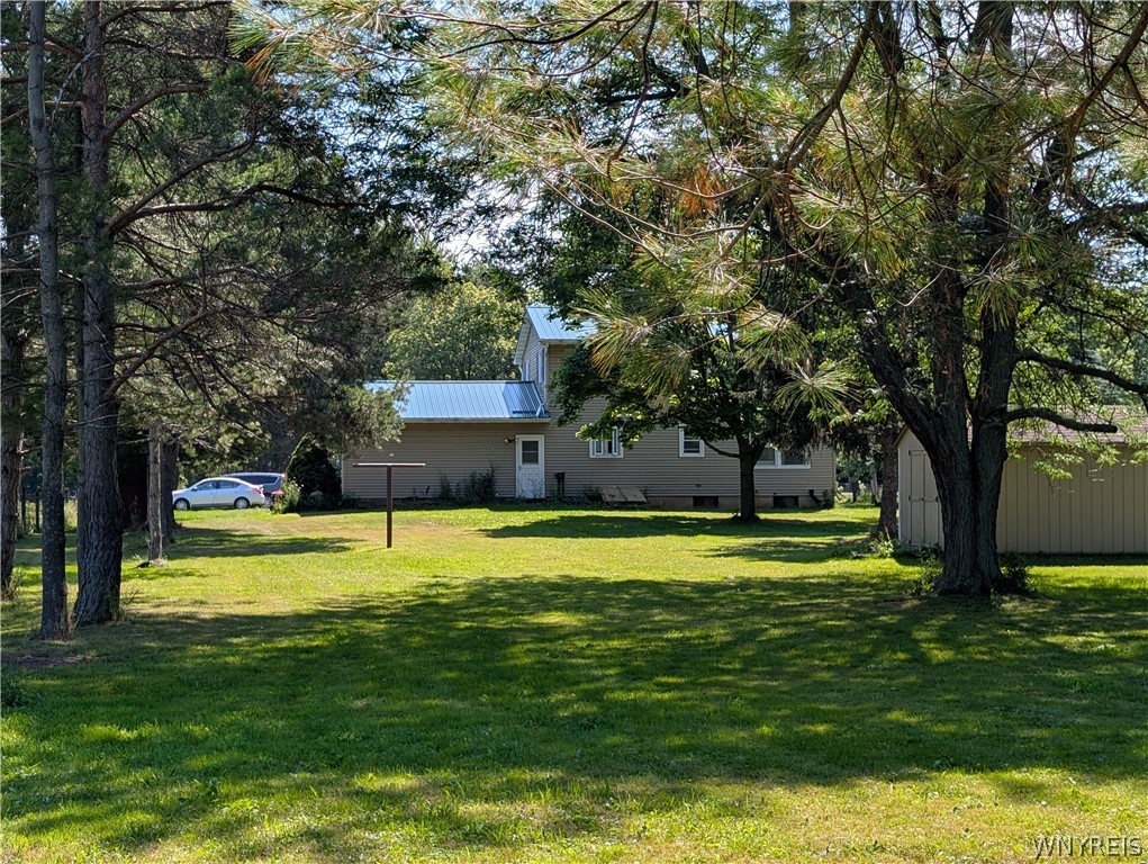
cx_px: 574
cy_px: 432
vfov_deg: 29.7
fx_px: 1627
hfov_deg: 38.9
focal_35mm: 49
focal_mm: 6.9
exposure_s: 1/597
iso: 19
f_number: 1.68
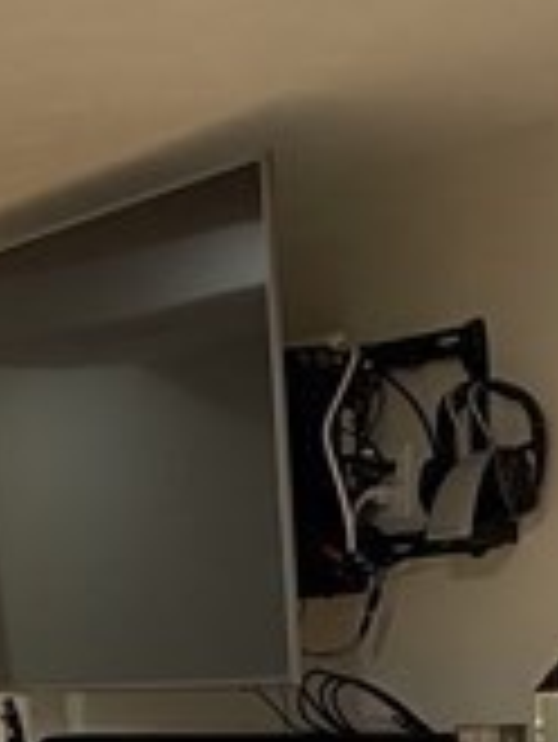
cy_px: 989
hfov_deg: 12.1
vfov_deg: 15.4
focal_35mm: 121
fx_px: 2597
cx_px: -22
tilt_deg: -7.5
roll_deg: +1.3
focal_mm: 4.2
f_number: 1.6
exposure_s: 1/60
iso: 80
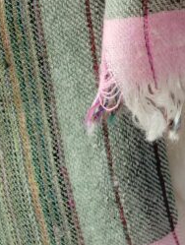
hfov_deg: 12.6
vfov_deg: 14.3
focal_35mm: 115
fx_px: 816
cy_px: -243
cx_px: 235
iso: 386
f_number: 1.8
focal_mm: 4.22
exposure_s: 1/100
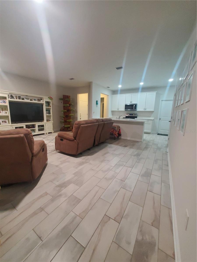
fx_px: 99
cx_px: 98
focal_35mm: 13
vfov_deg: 106.2
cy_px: 131
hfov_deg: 89.9
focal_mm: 1.8
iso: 500
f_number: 2.2
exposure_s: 1/40
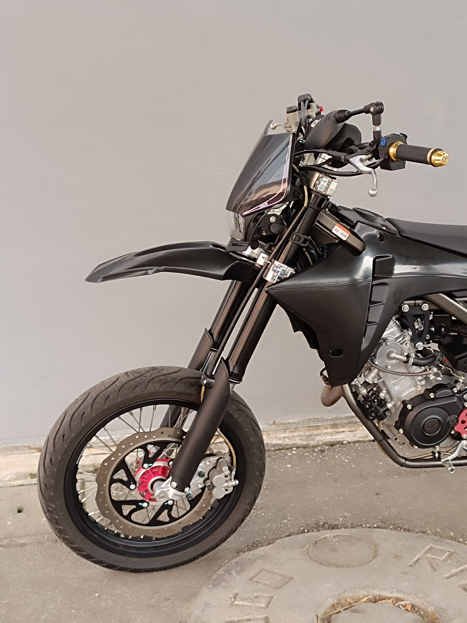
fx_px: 432
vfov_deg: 71.6
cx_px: 234
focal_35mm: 24
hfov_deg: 56.8
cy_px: 312
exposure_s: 1/100
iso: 168
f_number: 1.65
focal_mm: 6.14
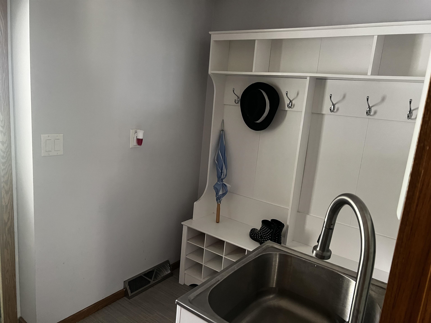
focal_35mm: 26
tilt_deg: -10.4
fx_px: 324
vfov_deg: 53.1
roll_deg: -5.2
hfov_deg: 67.3
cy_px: 162
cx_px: 216
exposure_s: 1/60
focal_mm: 5.7
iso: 400
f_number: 1.5
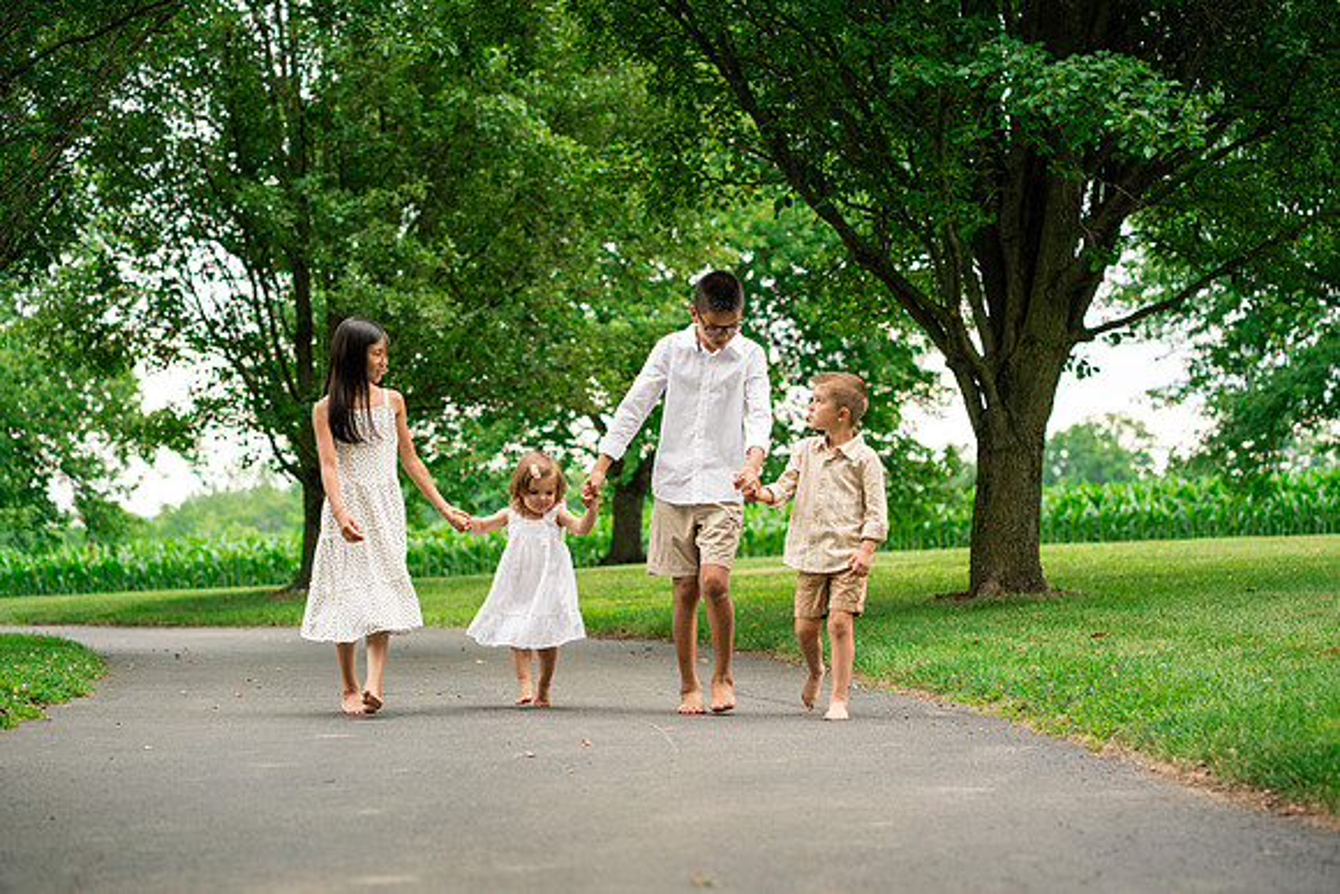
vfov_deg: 16.1
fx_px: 3164
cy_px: 447
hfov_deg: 23.9
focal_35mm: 85
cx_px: 670
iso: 500
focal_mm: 85
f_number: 3.5
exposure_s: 1/500
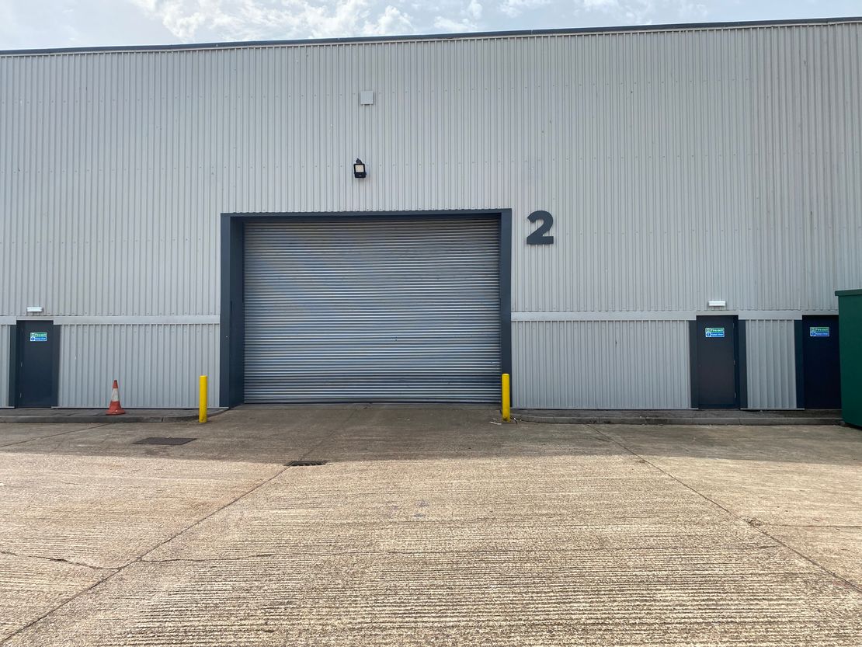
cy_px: 324
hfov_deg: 67.3
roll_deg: -0.1
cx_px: 431
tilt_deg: +0.6
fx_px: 648
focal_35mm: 26
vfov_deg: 53.1
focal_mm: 4.25
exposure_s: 1/2183
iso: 32
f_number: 1.8
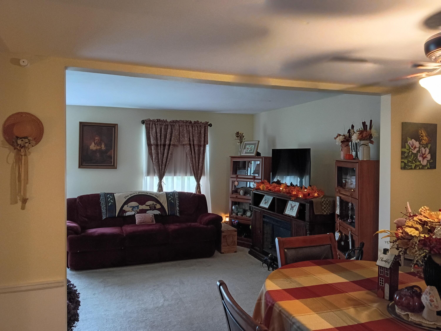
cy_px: 166
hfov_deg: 63.4
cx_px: 220
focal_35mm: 28
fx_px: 357
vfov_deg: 49.7
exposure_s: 1/30
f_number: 2.2
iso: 2000
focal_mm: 3.42
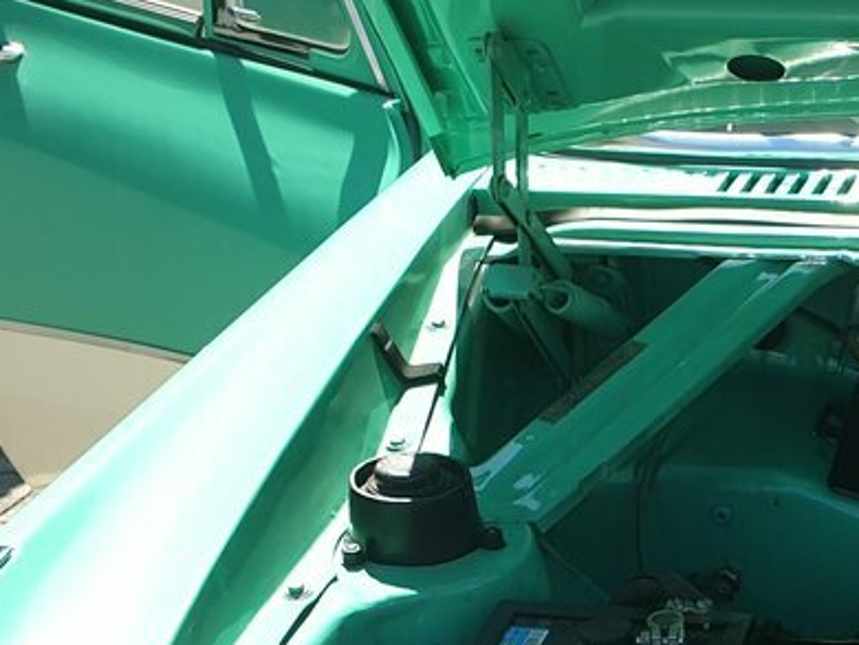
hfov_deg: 22.2
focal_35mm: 80
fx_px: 1986
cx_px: 1077
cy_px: 839
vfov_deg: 17.3
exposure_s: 1/636
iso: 50
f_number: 2.4
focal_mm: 4.3
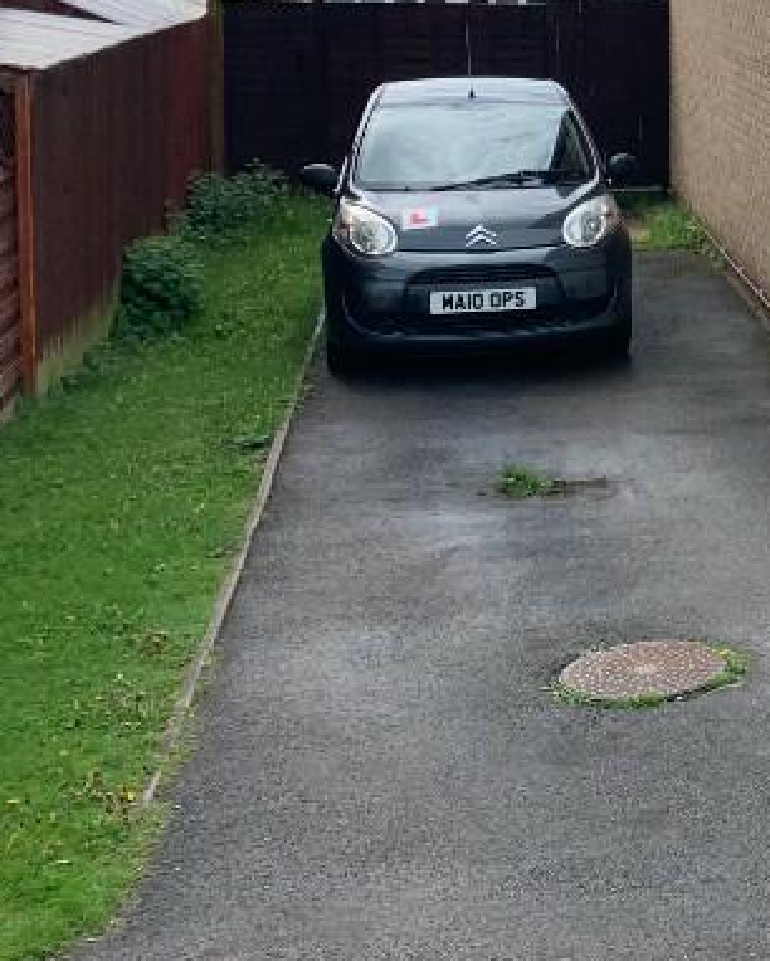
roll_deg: -1.0
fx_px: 1936
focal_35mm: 68
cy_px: 116
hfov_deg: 19.7
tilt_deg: -3.8
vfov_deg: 27.0
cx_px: 1130
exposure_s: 1/1916
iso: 25
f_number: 1.8
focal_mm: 4.25
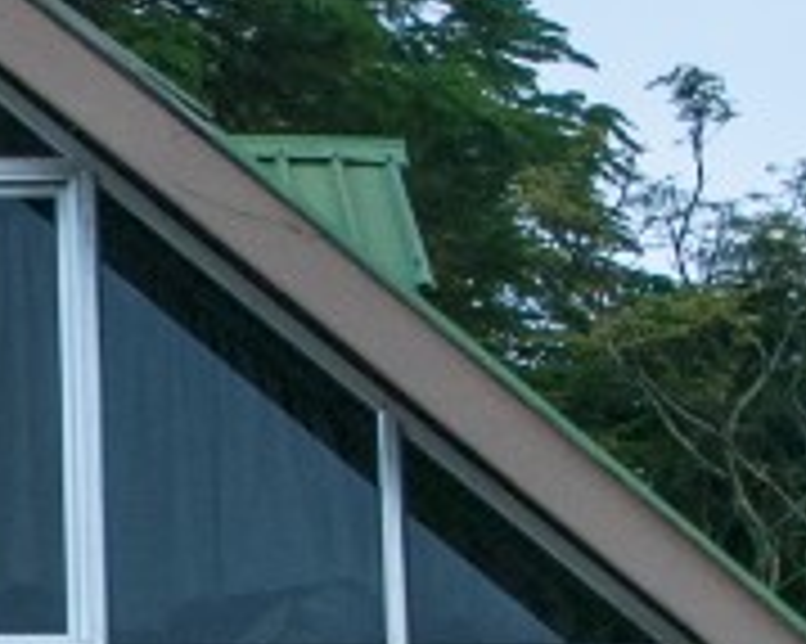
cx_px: -482
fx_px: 5413
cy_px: 955
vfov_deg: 6.7
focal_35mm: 227
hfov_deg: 8.3
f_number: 4
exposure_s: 1/400
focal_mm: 25
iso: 200
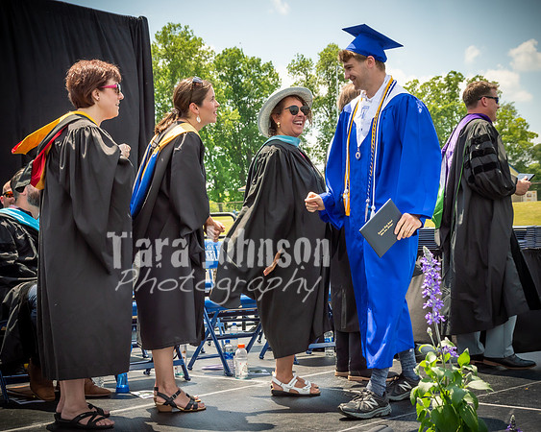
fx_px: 997
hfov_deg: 30.3
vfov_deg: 24.5
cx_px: 310
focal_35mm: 62
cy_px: 211
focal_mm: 36
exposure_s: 1/800
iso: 200
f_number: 7.1
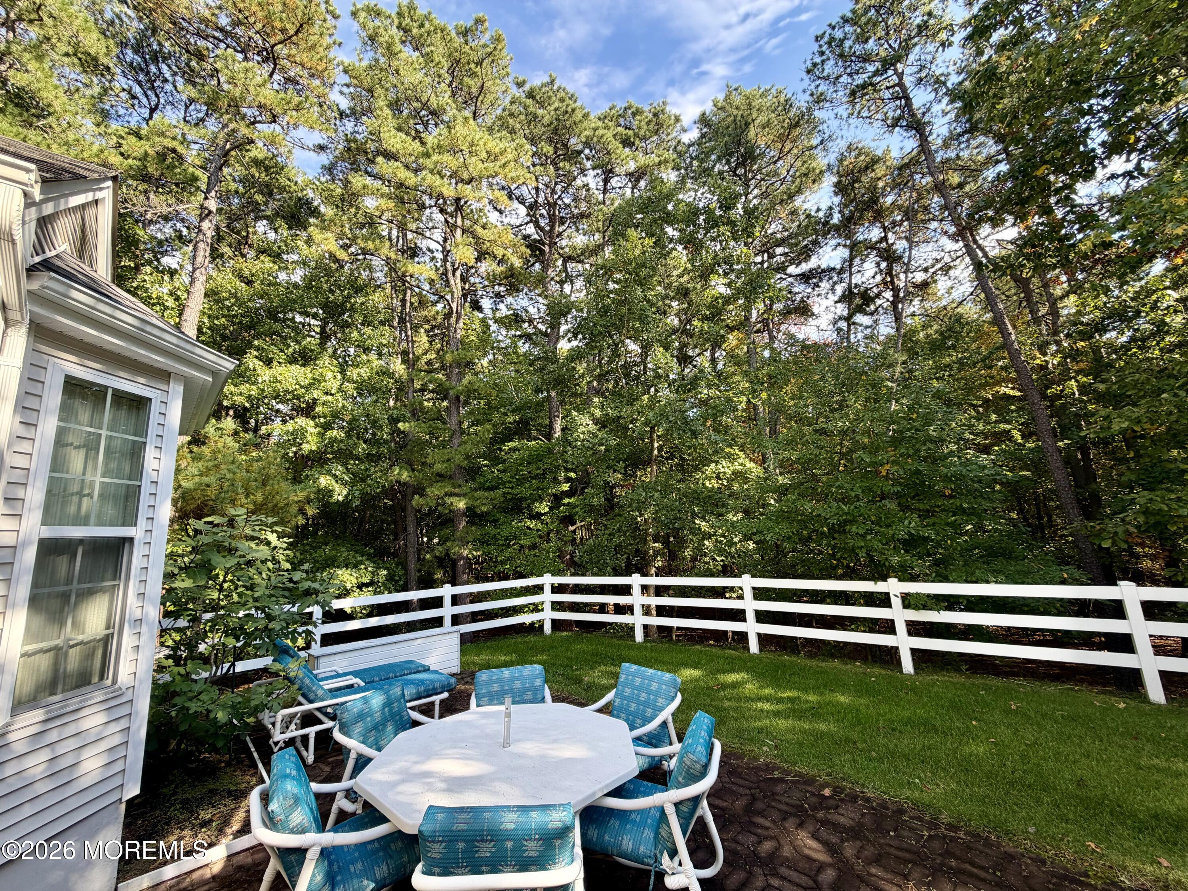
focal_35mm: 14
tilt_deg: +10.8
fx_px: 480
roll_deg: +4.4
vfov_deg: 85.7
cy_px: 446
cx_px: 594
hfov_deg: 102.1
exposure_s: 1/243
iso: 40
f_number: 2.2
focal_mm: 2.22
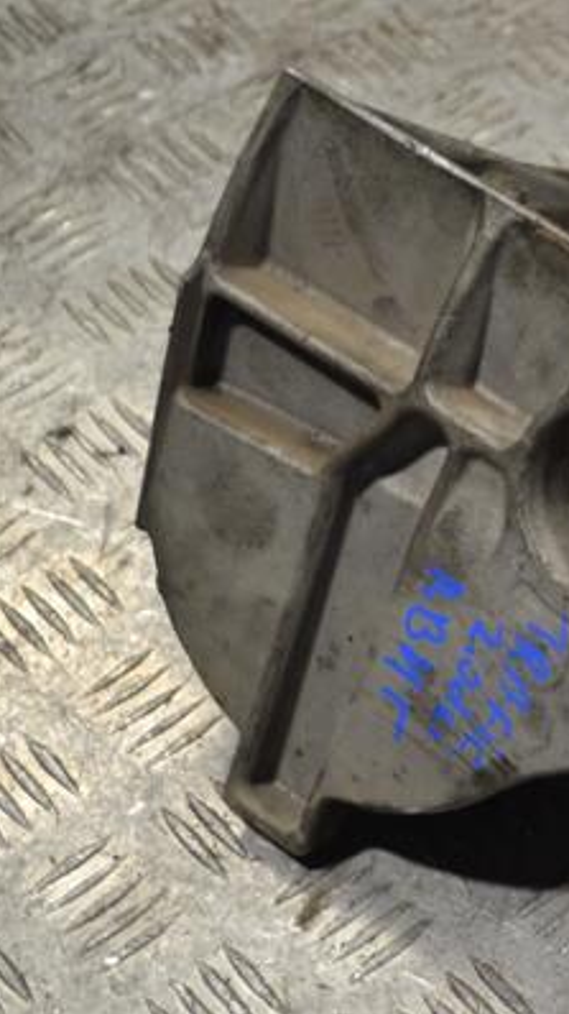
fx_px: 2551
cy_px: 508
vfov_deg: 22.5
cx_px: 750
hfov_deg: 12.3
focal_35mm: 95
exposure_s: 1/30
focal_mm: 40
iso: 160
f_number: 5.3
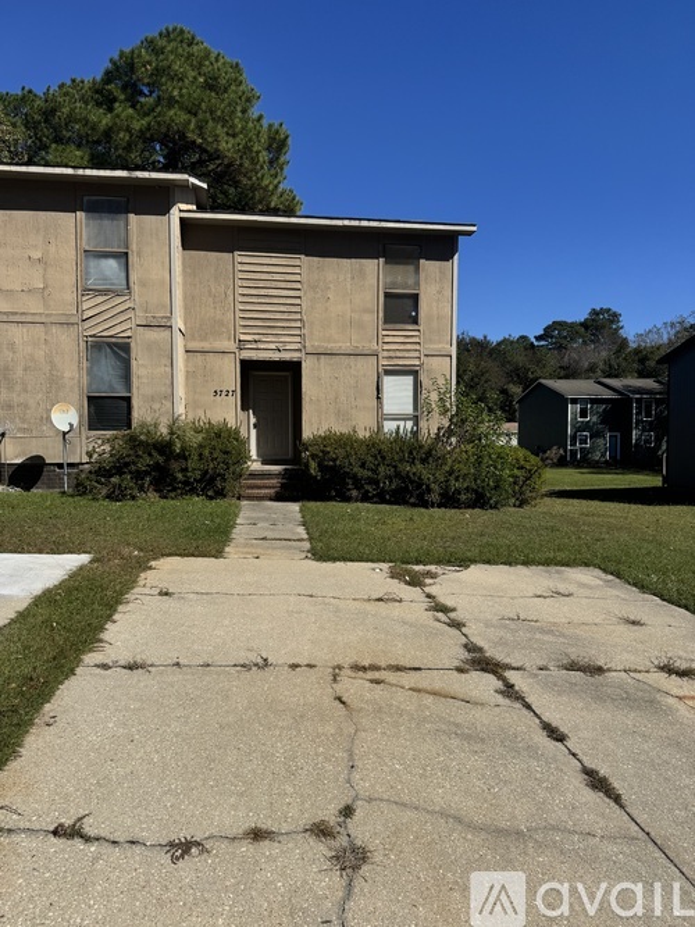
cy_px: 464
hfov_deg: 56.8
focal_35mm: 24
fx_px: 643
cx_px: 348
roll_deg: +0.3
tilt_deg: -3.9
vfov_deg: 71.6
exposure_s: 1/7937
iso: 80
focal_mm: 6.76
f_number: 1.78
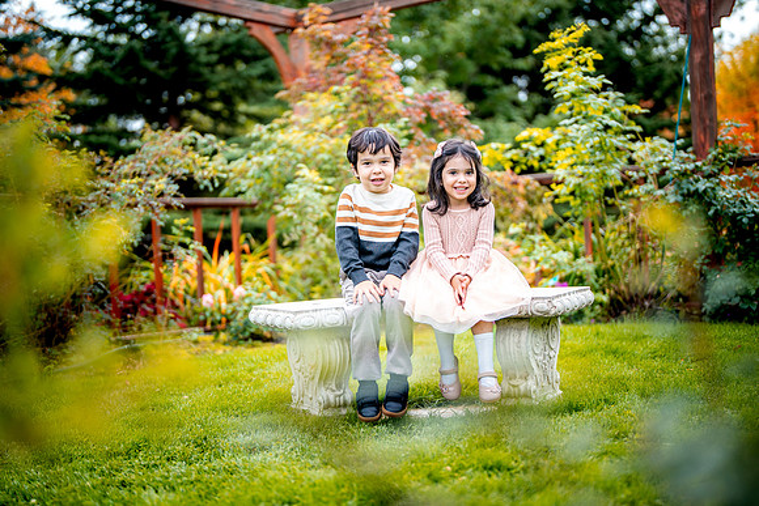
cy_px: 253
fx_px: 1084
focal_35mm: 51
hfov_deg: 38.6
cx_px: 380
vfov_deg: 26.3
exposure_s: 1/800
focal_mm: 50
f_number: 1.2
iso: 100
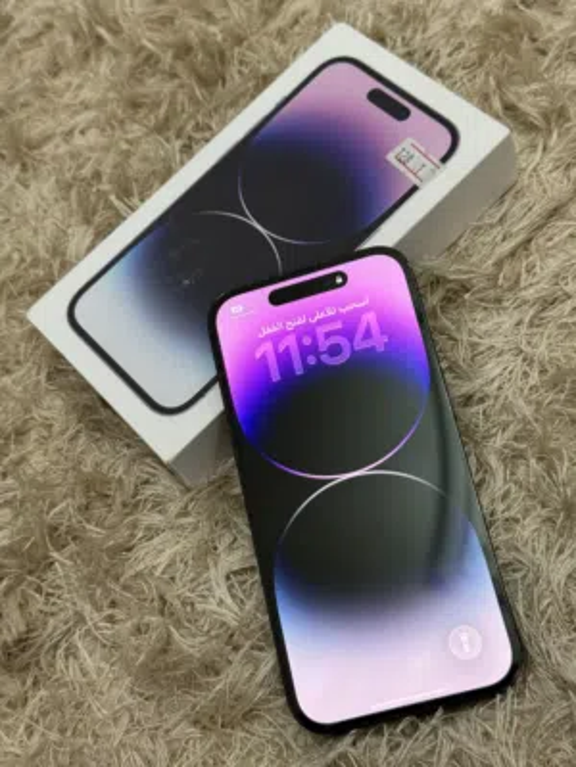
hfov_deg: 30.3
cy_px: 384
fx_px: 1065
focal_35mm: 48
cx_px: 288
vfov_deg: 39.7
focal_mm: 6.76
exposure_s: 1/50
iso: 200
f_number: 1.78
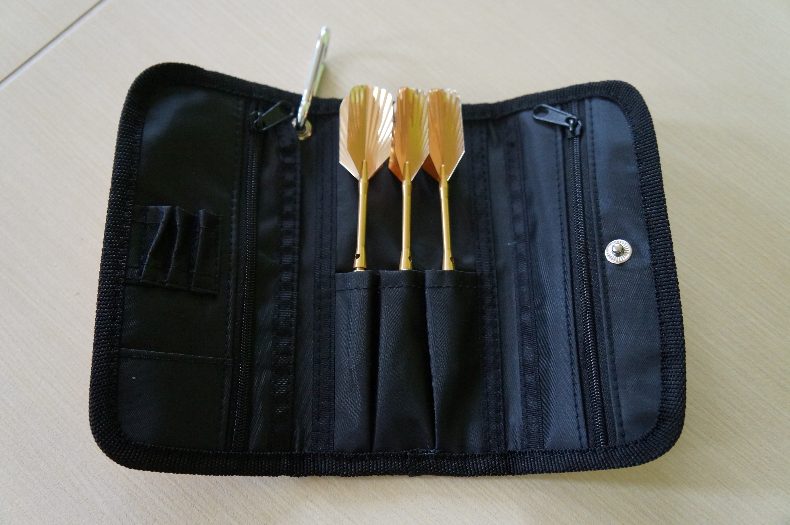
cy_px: 262
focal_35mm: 33
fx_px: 723
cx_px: 395
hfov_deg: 57.3
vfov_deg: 39.9
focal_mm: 22
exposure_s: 1/80
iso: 3200
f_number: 4
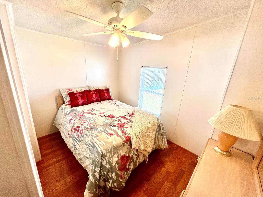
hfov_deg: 106.2
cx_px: 132
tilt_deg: -17.8
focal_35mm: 13
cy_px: 98
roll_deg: -3.7
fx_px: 99
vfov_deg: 89.9
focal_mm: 1.57
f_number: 1.8
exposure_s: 1/120
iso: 50
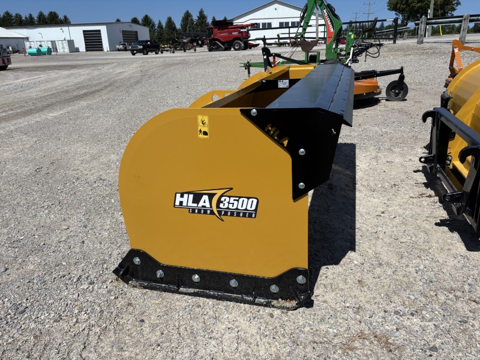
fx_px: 361
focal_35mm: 26
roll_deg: +1.3
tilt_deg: -20.4
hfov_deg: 67.3
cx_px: 240
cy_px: 180
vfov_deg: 53.1
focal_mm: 5.96
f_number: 1.6
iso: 50
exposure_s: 1/5348
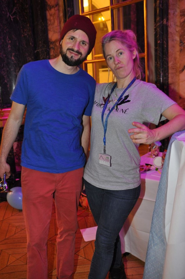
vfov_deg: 49.6
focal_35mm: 39
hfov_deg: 34.1
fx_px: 302
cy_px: 140
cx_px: 92
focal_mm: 26
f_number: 4
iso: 800
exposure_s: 1/60
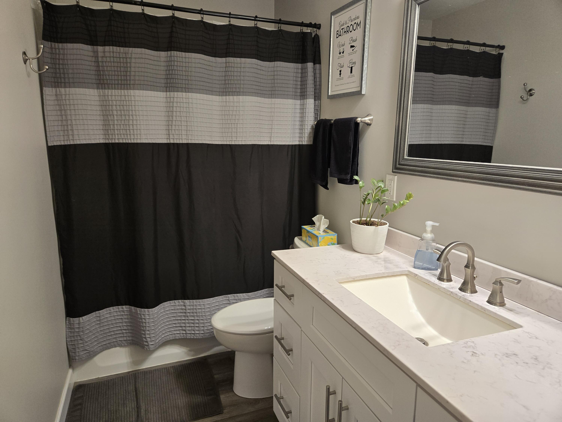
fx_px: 373
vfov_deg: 58.9
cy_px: 211
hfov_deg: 73.9
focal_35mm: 23
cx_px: 281
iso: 160
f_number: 1.8
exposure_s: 1/120
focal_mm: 5.4
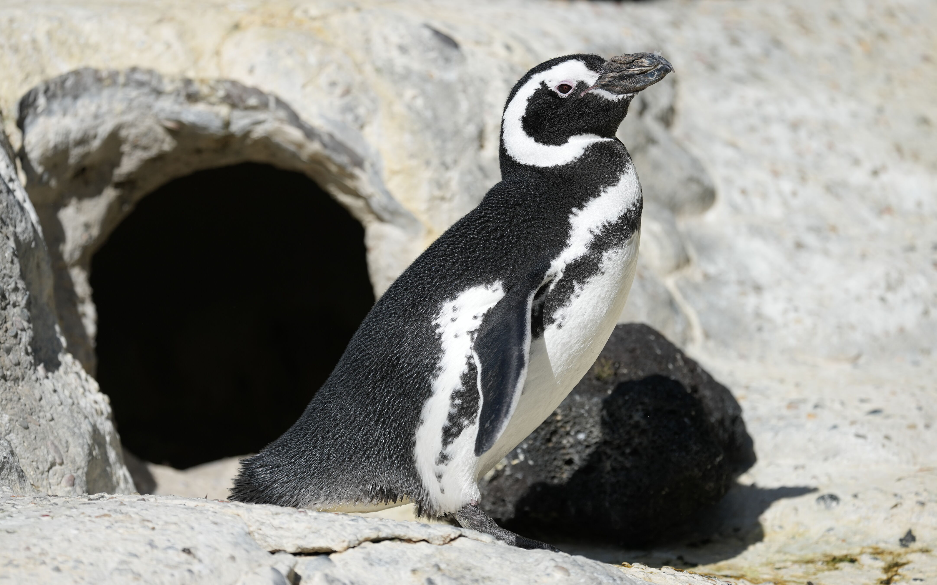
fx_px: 8606
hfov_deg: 6.2
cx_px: 469
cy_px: 278
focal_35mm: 337
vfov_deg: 3.9
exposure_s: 1/2000
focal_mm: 330
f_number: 4.5
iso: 200
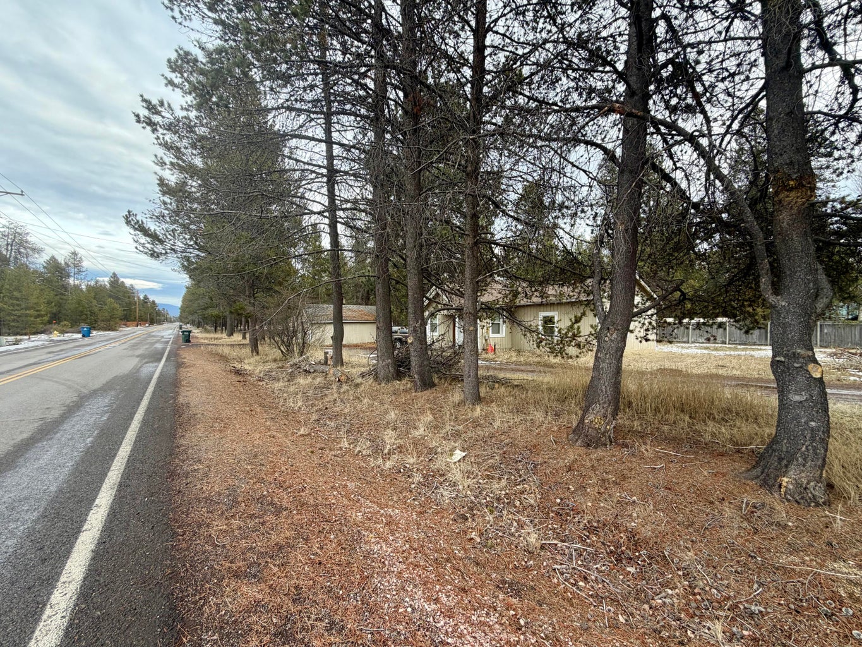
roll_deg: -0.9
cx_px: 431
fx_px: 349
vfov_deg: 85.7
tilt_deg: -0.7
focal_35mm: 14
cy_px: 324
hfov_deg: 102.1
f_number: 2.2
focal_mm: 2.22
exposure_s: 1/122
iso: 64
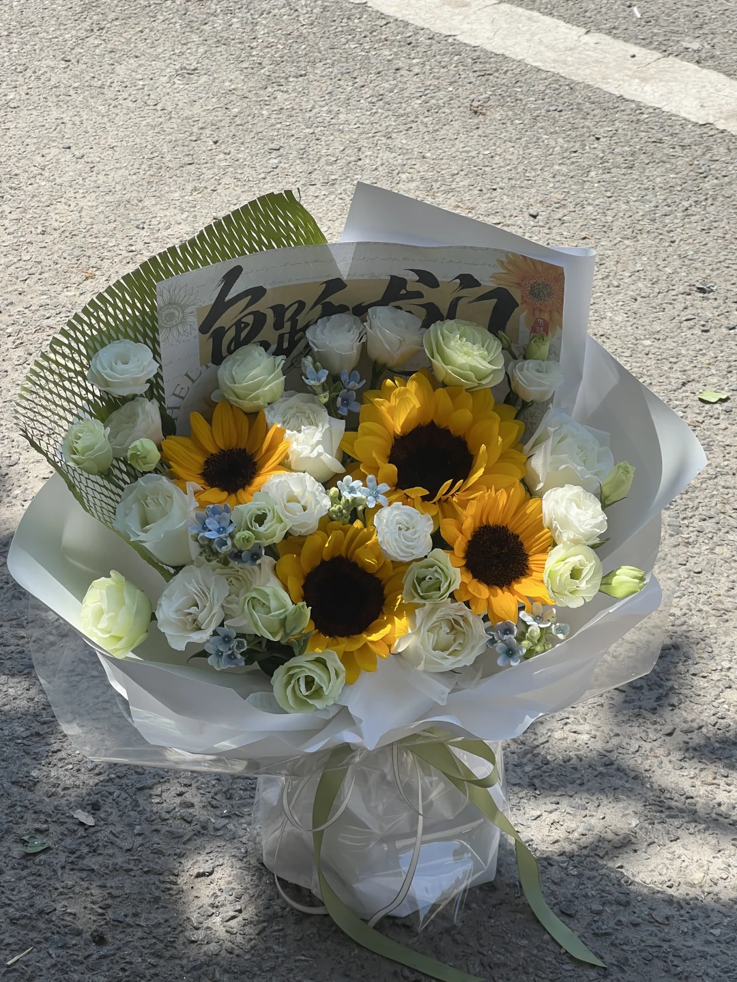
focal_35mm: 77
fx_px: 2186
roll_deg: +0.0
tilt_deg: -32.0
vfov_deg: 25.3
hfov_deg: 19.1
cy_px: 491
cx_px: 368
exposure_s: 1/386
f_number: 2.8
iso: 32
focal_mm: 9
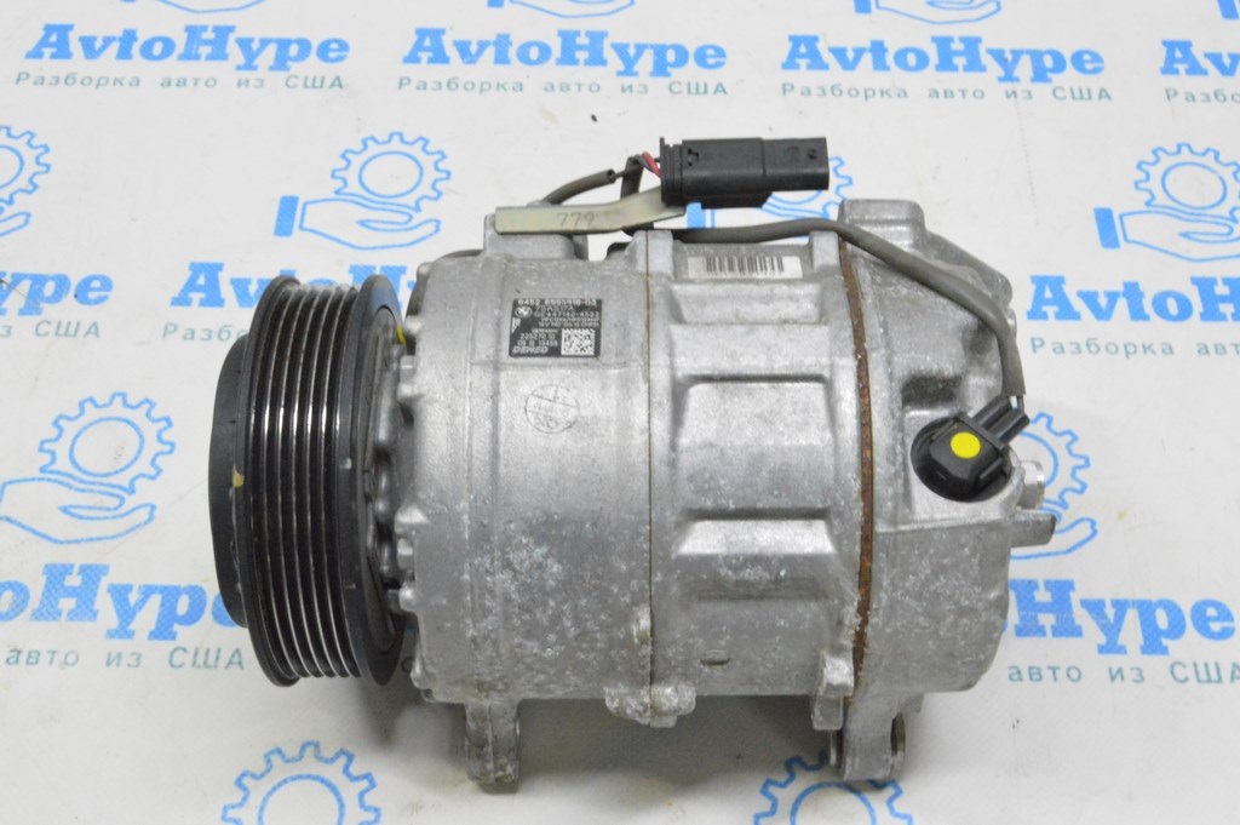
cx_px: 620
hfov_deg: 42.4
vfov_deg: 28.9
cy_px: 412
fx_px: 1600
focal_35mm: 46
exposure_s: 1/20
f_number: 20
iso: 6400
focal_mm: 31
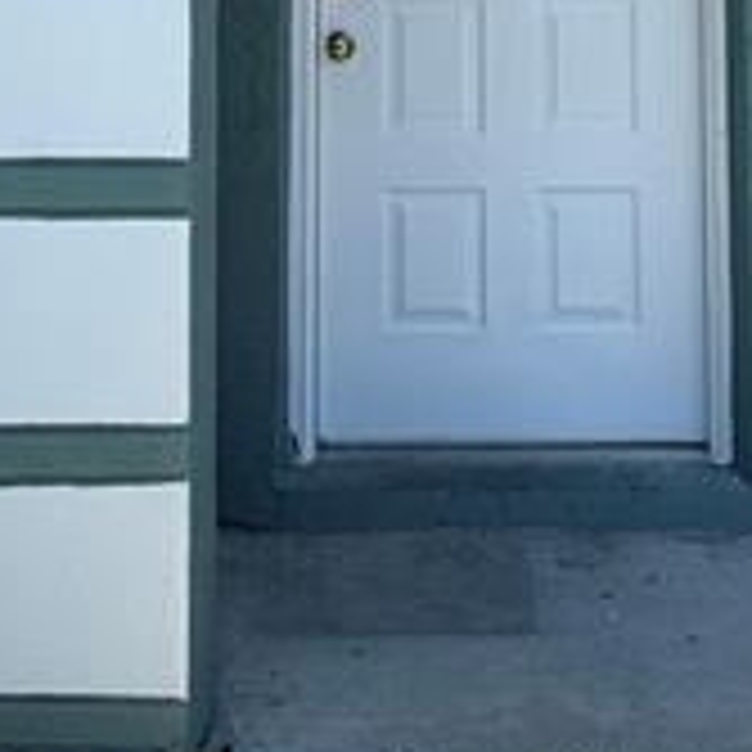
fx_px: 1401
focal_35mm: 57
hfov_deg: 30.0
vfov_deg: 27.0
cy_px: -122
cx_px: 450
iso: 40
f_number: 2.2
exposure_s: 1/899
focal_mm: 2.22
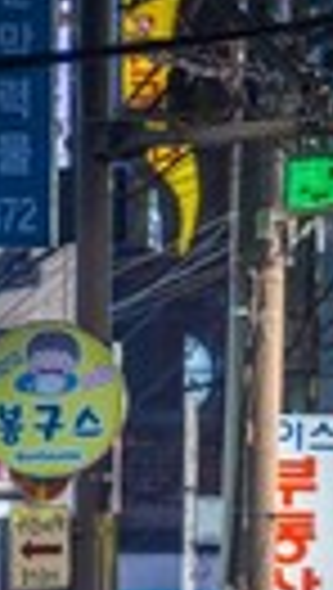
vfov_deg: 2.2
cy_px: 698
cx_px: 1030
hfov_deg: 1.3
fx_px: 15006
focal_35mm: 959
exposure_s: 1/3
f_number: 9
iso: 100
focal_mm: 200
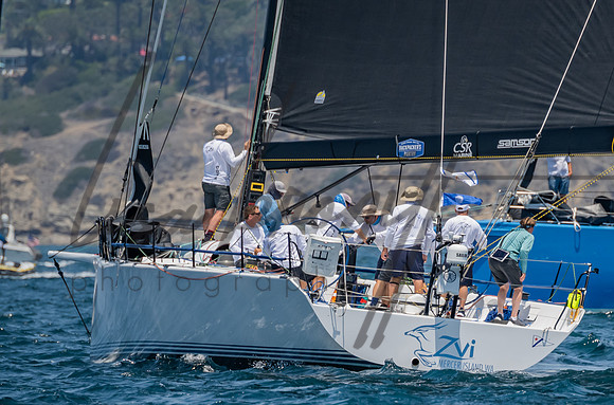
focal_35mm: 932
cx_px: 531
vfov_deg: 1.5
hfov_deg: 2.2
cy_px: 382
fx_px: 15841
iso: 320
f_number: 5.6
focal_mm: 400
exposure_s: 1/1250
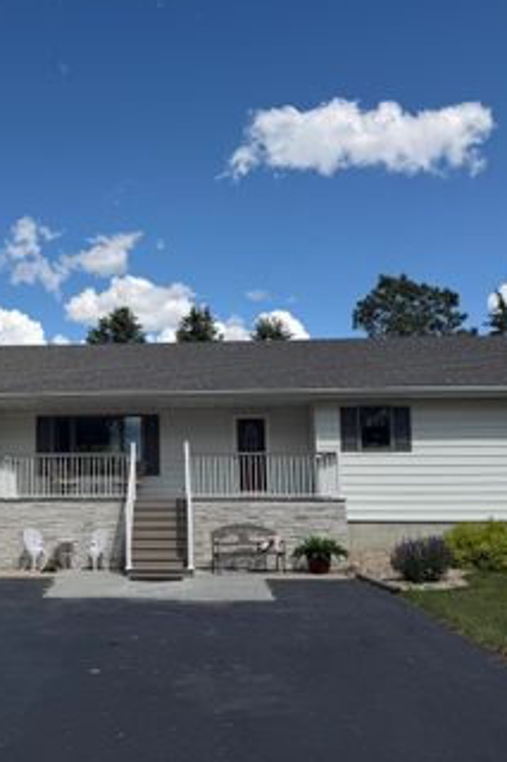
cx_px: 105
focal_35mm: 39
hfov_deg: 33.2
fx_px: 825
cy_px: 396
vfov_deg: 49.6
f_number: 1.78
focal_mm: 6.76
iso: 80
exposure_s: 1/6173
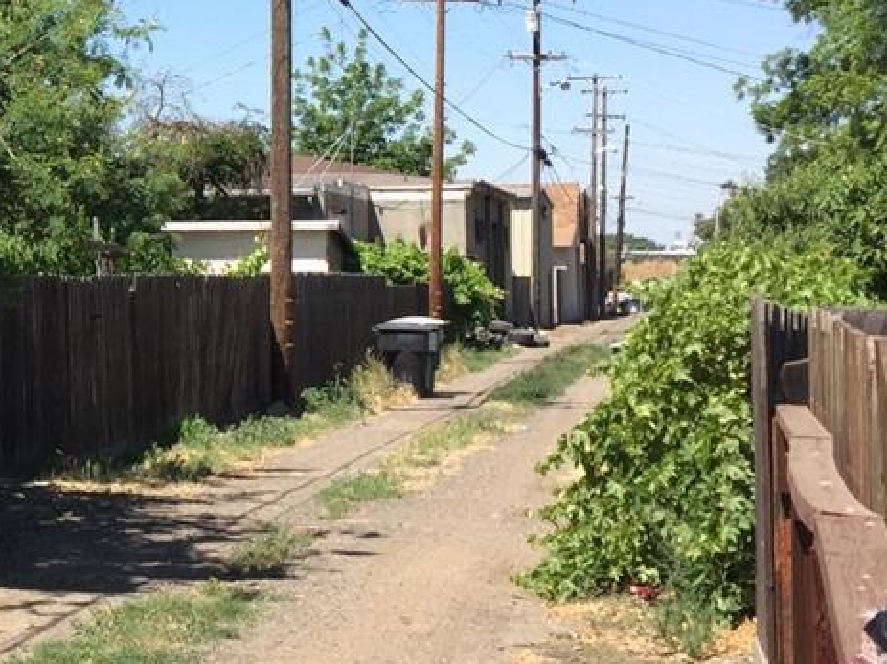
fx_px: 2408
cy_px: 201
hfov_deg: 19.0
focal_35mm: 94
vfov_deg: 15.7
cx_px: -337
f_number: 2.2
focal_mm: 4.15
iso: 32
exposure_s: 1/942
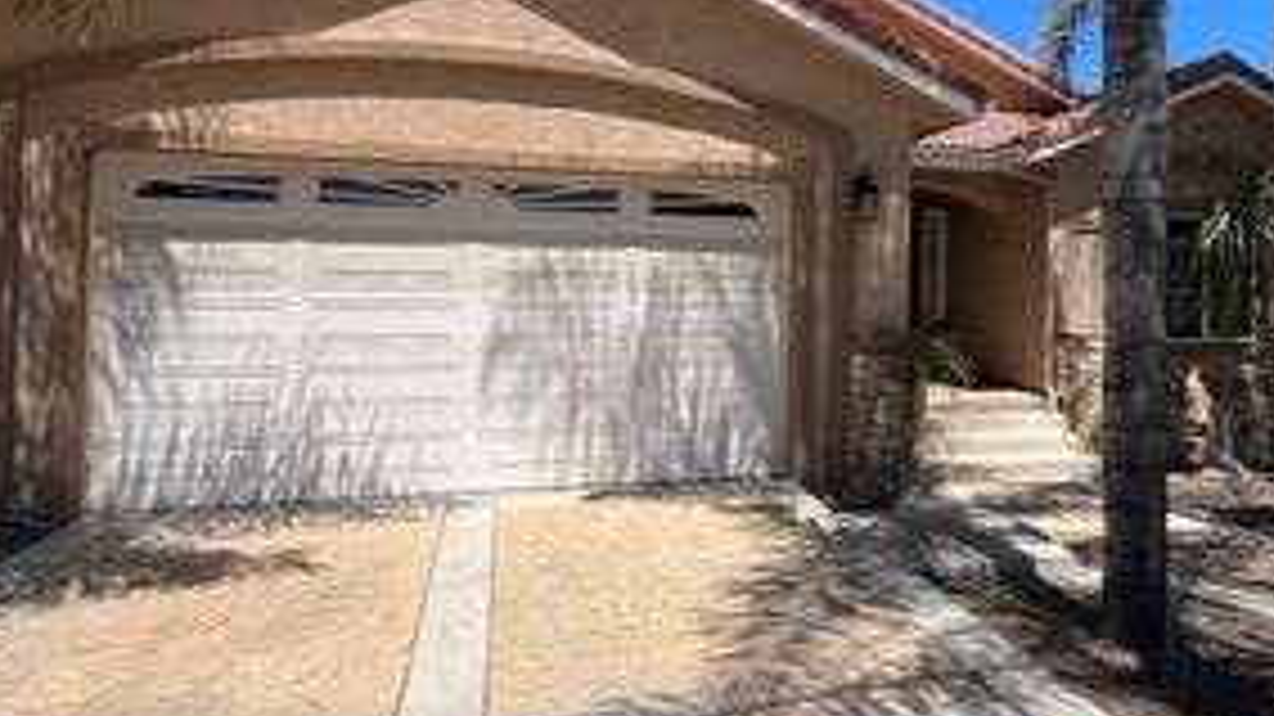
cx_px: 779
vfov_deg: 45.5
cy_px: 259
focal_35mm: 25
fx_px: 844
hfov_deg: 73.1
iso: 32
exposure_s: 1/1410
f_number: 1.8
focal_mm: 1.57
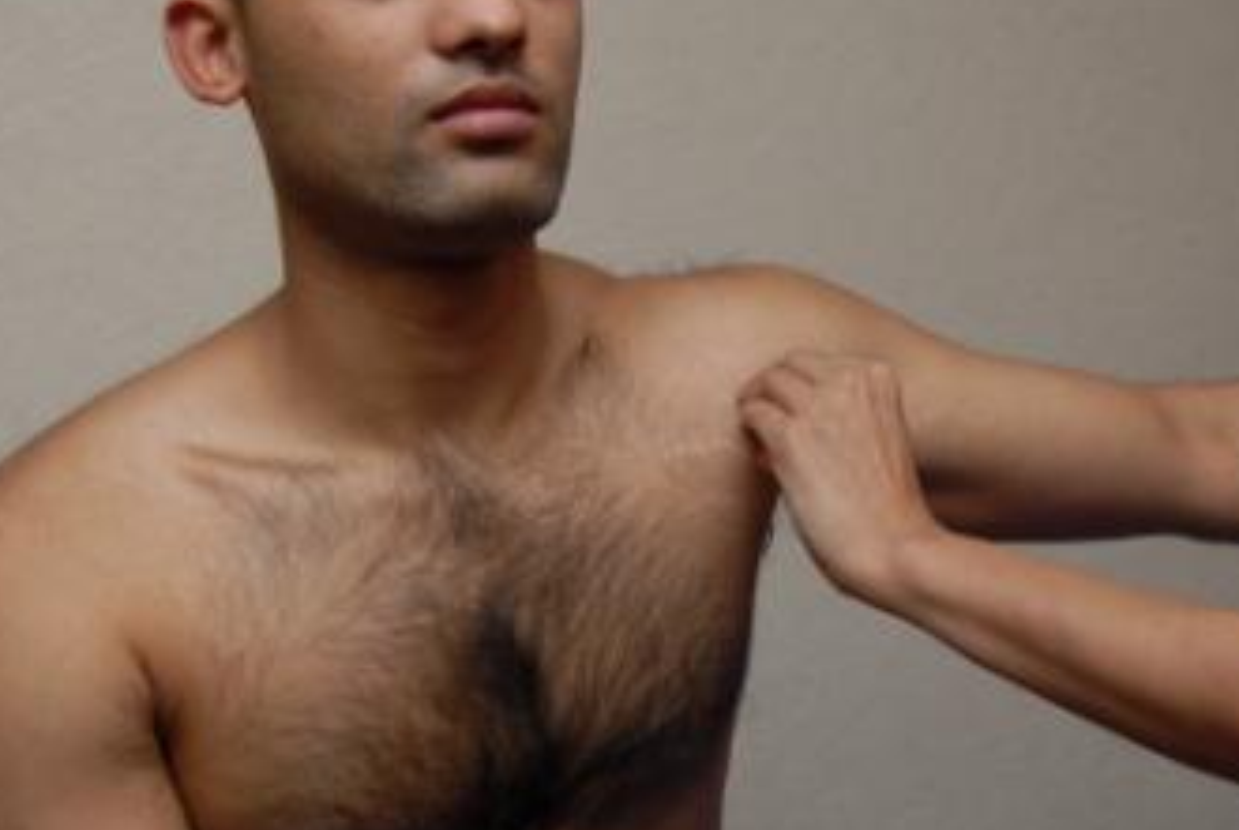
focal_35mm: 57
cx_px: 815
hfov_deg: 34.7
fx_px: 1964
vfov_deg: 23.8
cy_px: 330
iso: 200
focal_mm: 28
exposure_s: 1/60
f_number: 5
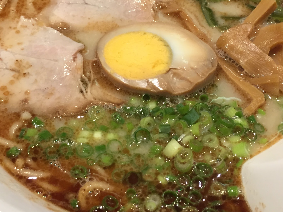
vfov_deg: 24.4
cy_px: 97
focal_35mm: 60
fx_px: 490
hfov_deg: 32.2
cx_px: 151
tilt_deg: -49.5
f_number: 2.2
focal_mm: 4.15
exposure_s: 1/30
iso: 50
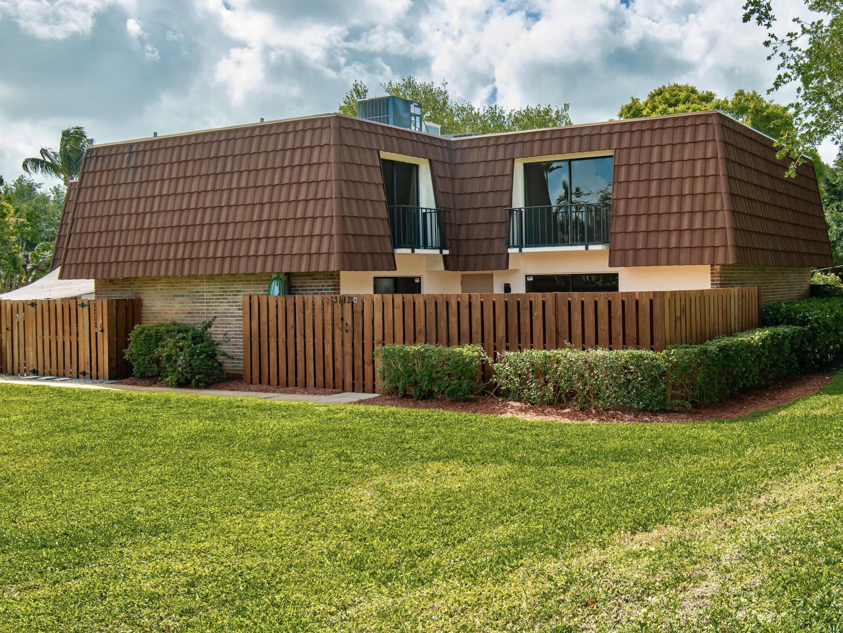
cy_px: 273
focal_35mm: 38
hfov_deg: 48.4
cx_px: 542
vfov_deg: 37.7
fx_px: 925
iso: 200
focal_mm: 20
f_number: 9
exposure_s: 1/320
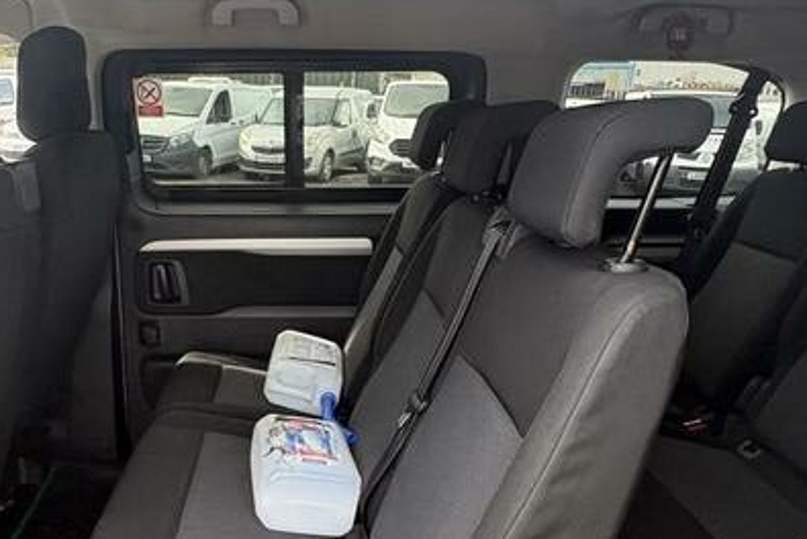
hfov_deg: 56.5
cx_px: 302
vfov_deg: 39.8
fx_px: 740
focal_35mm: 33
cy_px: 337
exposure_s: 1/136
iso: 125
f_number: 2.2
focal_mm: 2.22
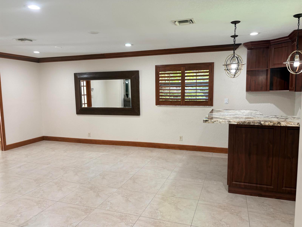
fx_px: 227
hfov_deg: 67.3
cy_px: 114
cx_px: 151
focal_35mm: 26
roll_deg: +1.3
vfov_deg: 53.1
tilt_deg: -6.3
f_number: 1.6
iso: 125
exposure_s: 1/60
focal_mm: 5.96
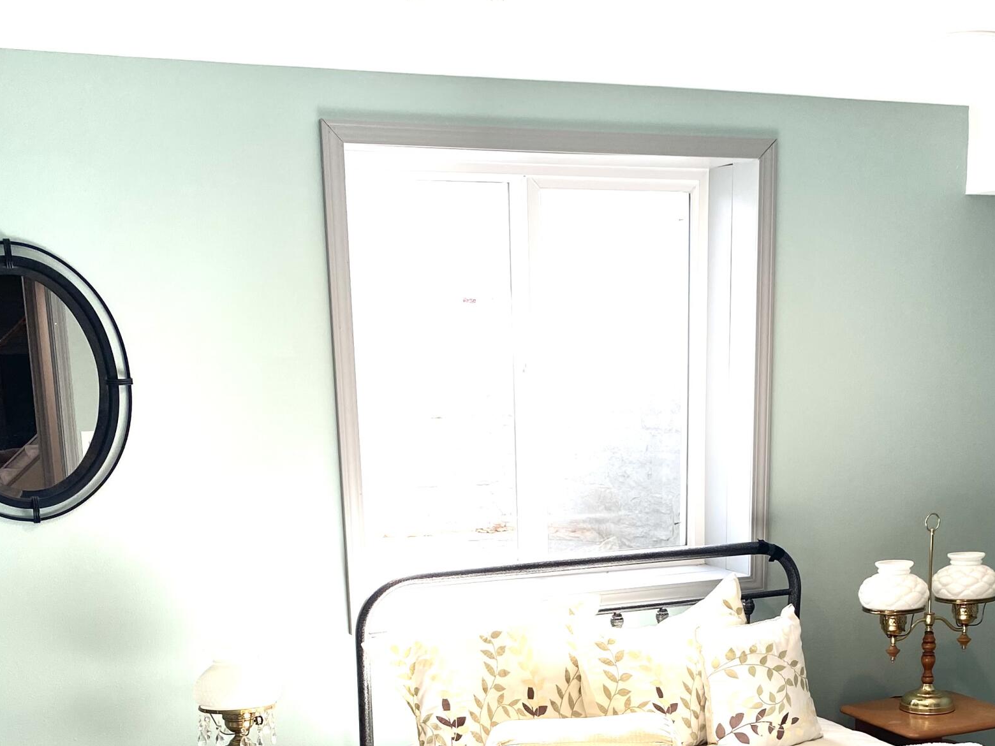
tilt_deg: -14.9
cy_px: 703
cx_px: 596
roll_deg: +0.7
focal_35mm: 50
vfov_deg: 27.8
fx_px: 1437
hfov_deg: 38.0
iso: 40
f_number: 1.8
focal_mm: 4.25
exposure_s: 1/121
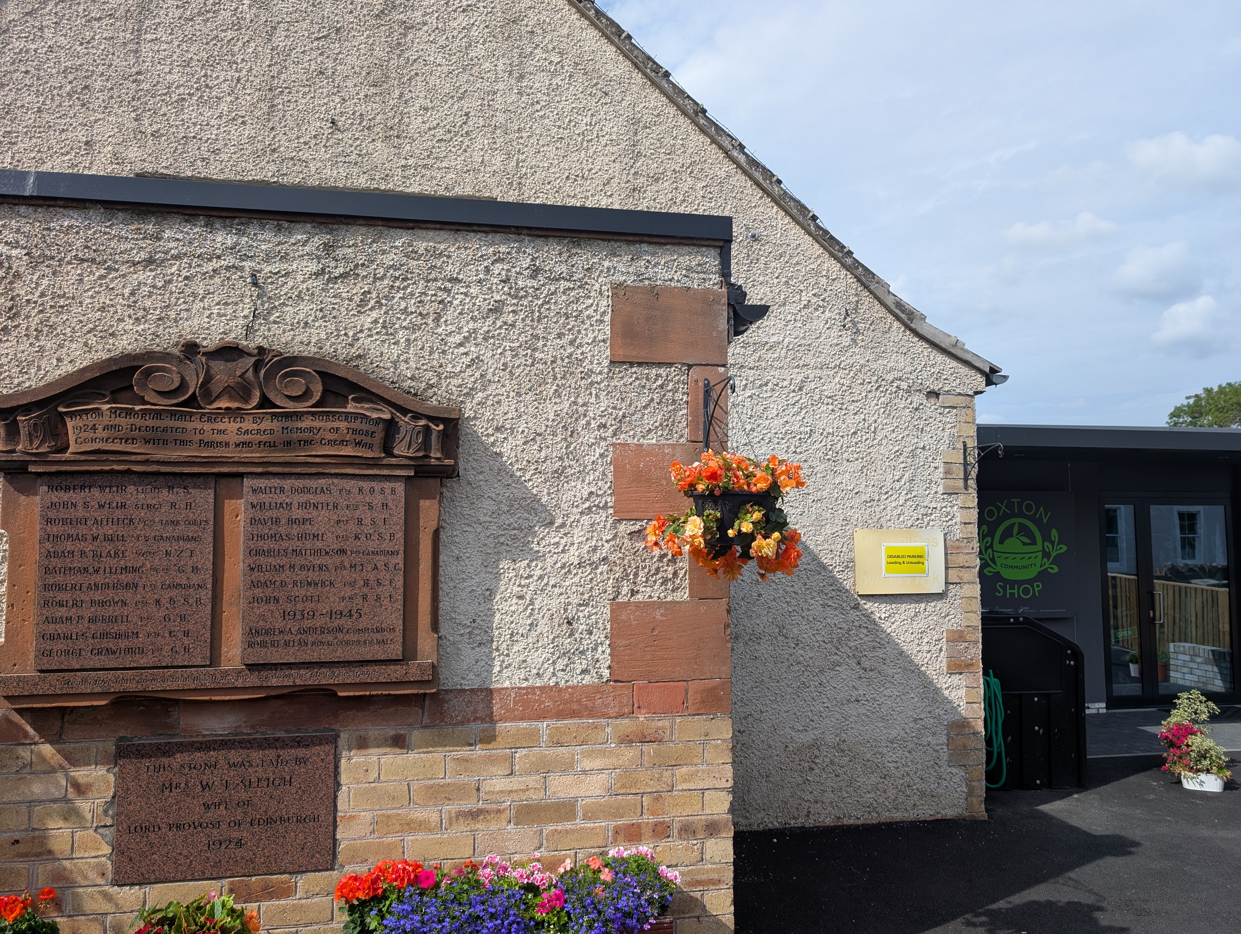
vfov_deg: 56.9
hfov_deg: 71.5
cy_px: 467
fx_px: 862
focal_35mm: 24
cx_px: 620
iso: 21
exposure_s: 1/1058
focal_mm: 6.9
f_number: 1.68
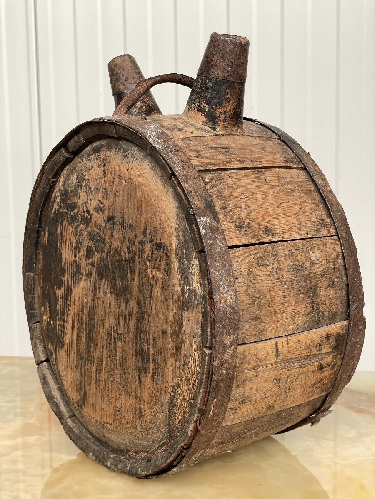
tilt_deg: -4.4
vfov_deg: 36.8
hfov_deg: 28.0
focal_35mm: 52
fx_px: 751
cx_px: 188
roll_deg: +1.6
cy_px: 250
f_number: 2
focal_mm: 6
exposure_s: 1/99
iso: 64
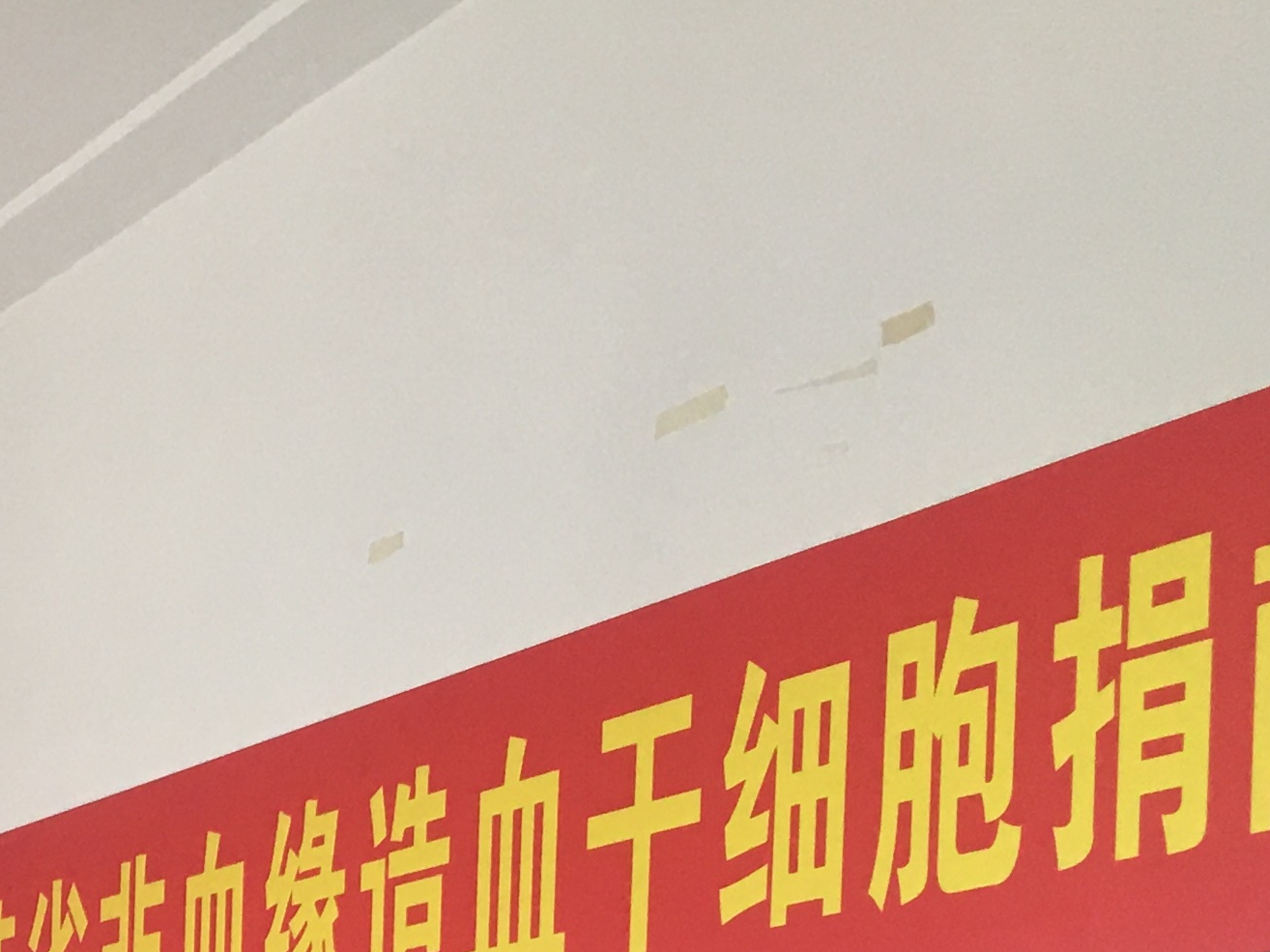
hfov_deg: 20.4
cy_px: 1452
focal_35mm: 89
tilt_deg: +1.1
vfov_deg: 15.3
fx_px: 3265
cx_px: -307
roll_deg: -1.6
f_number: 2.2
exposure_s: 1/33
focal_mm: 4.15
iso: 25
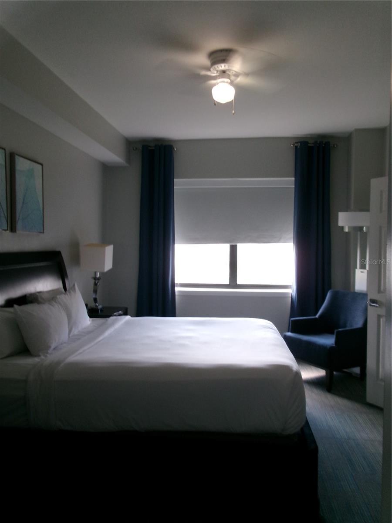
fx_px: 423
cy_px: 262
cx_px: 196
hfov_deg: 49.7
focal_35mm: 28
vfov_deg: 63.4
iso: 250
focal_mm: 5.1
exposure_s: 1/34
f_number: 3.9
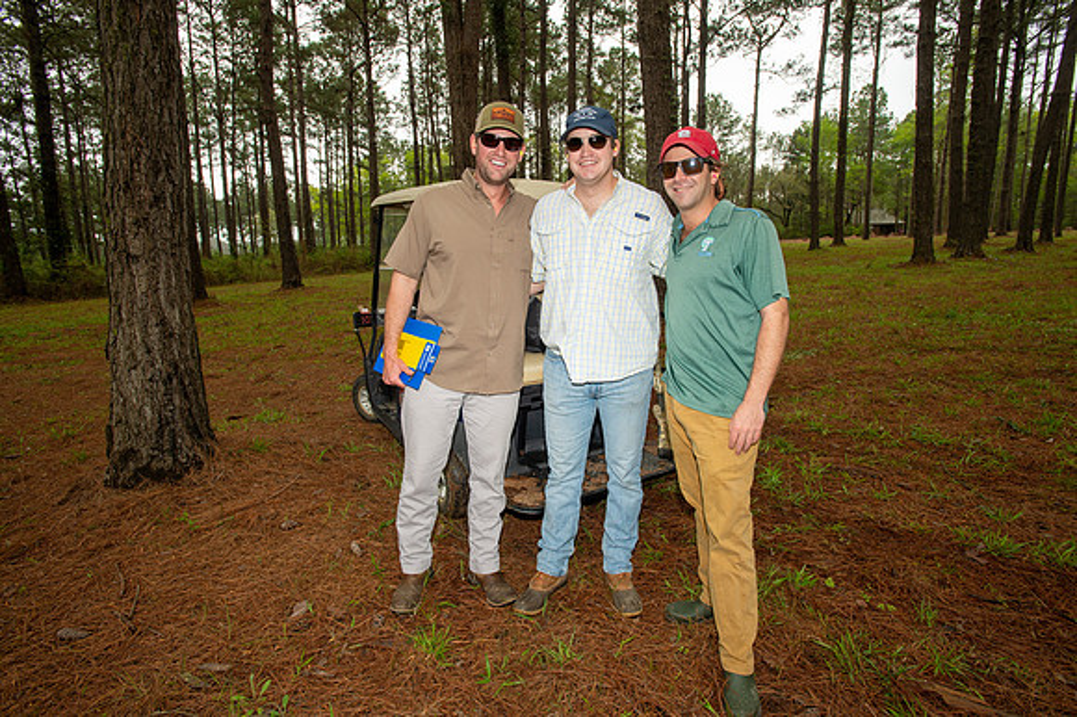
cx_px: 538
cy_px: 358
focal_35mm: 19
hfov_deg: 86.9
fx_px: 568
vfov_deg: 64.5
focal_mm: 19
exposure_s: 1/125
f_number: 7.1
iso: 125
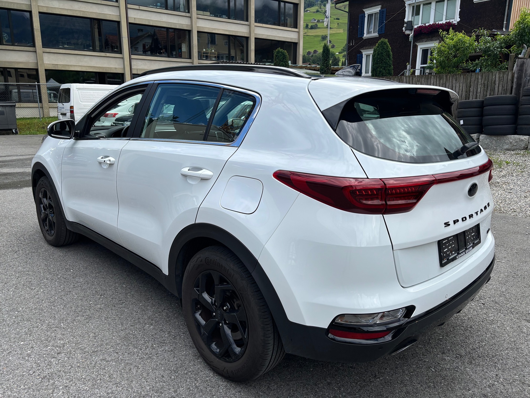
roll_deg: -0.4
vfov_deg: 53.1
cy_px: 199
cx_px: 265
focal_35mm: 26
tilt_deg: -13.0
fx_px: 398
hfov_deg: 67.3
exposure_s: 1/2342
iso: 50
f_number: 1.6
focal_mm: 5.96
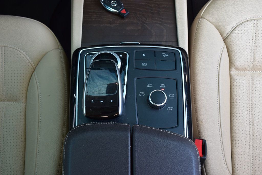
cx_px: 131
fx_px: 284
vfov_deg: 34.2
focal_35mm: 39
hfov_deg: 49.6
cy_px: 88
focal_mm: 26
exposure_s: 1/25
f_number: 7.1
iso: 400
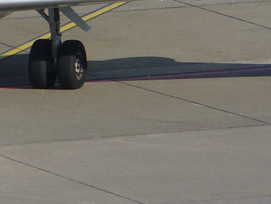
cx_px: -5
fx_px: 5294
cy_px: -114
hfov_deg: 2.9
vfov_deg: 2.2
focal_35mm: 676
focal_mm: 29.2
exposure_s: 1/250
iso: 80
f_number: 8.4
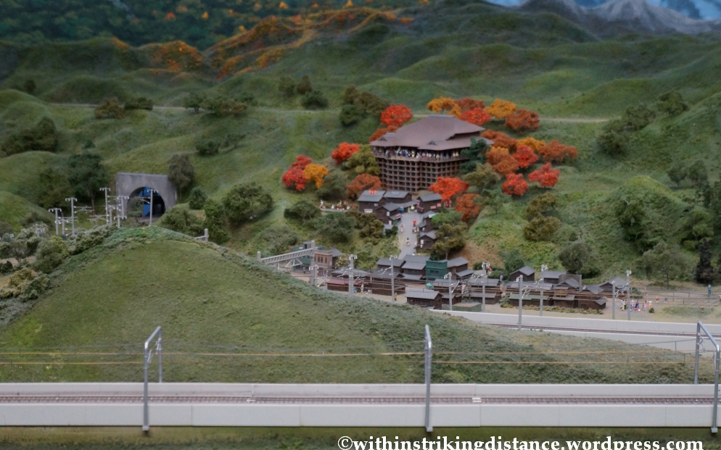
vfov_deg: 15.4
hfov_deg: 24.5
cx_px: 359
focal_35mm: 85
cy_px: 223
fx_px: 1660
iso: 3200
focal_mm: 55
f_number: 5.6
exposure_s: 1/80
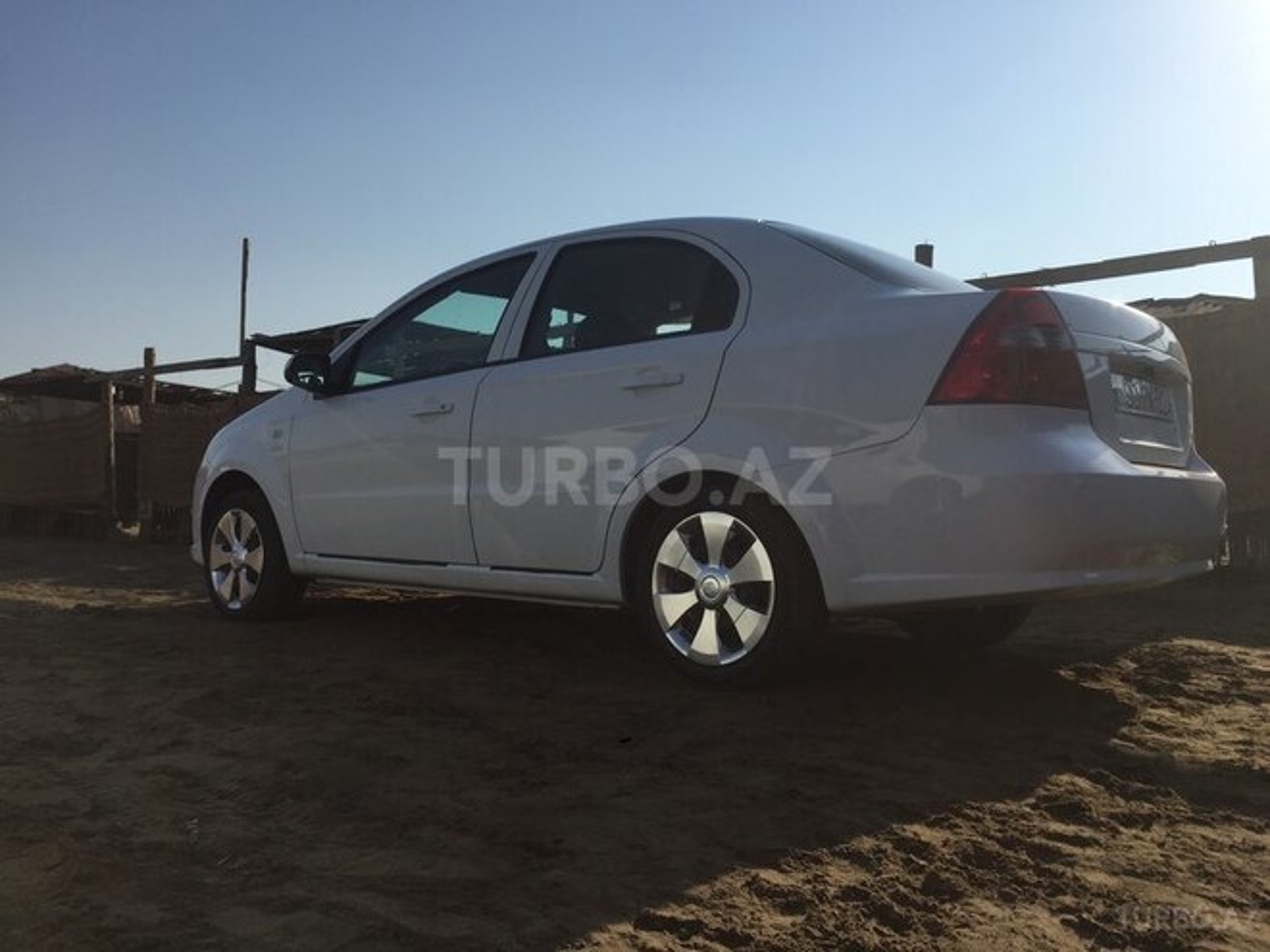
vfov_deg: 48.2
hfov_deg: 61.7
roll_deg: +0.9
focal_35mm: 29
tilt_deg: +1.9
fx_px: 1064
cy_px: 476
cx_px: 635
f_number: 2.2
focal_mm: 4.15
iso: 32
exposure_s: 1/3597
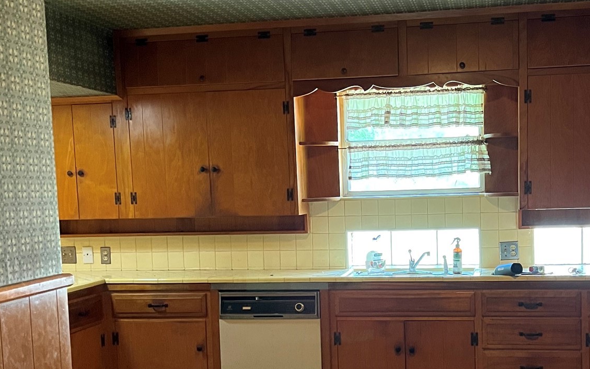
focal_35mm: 50
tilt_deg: -4.7
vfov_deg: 25.6
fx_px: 804
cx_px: 372
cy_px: 259
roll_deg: +3.6
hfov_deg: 40.0
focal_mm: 5.7
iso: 500
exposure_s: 1/60
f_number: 1.5
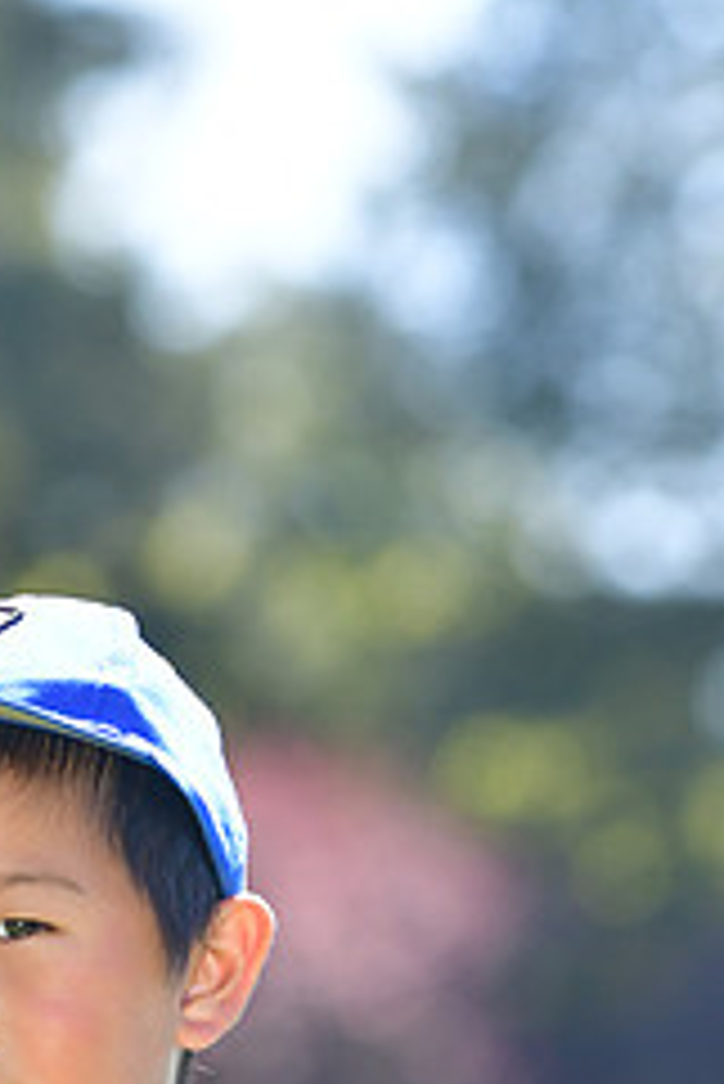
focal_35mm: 523
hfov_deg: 2.6
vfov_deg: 3.9
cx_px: -25
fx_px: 15759
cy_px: 1210
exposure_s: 1/800
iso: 400
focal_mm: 145
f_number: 4.5
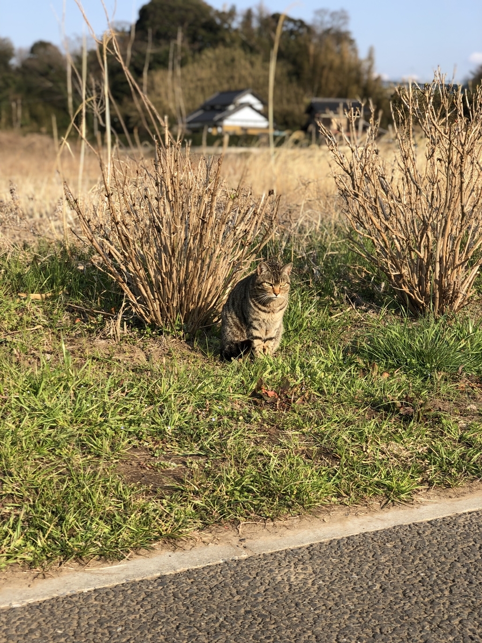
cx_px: 241
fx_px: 965
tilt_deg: -8.3
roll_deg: +0.6
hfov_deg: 28.0
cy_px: 322
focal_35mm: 52
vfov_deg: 36.8
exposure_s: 1/486
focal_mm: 6
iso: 16
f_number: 2.4
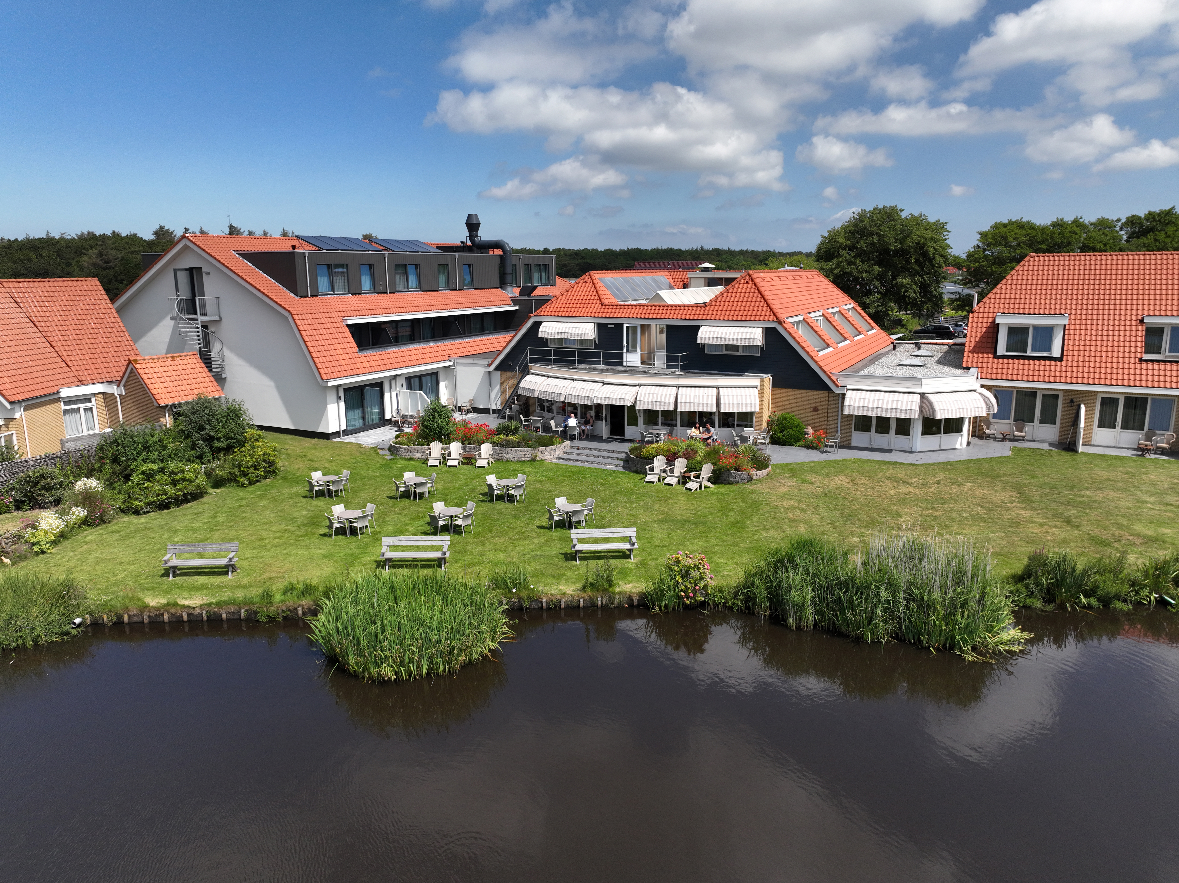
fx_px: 817
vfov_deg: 56.8
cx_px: 590
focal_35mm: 24
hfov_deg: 71.6
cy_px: 442
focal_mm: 12.29
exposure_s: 1/160
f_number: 2.8
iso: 200
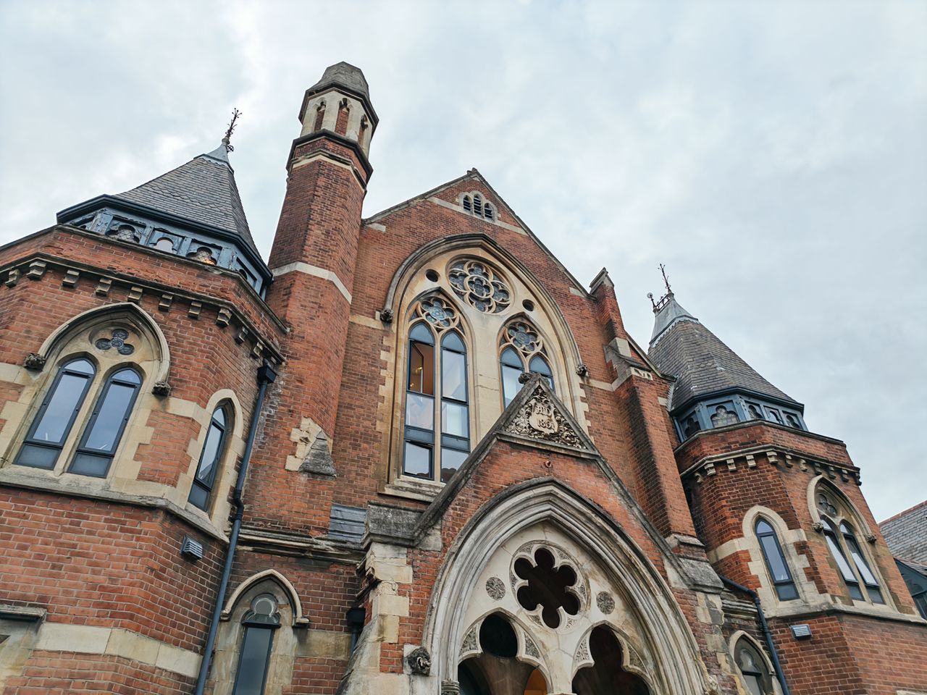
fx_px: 616
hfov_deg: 73.9
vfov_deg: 58.9
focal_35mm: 23
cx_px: 464
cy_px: 348
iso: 80
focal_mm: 5.4
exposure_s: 1/210
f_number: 1.6
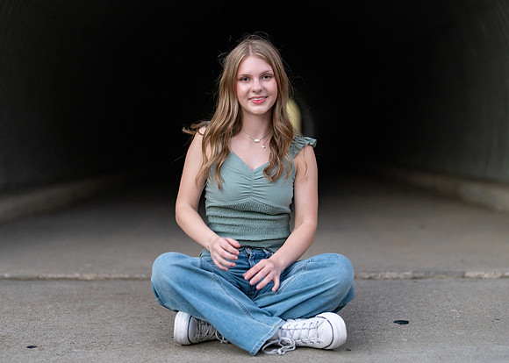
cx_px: 259
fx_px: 895
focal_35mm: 62
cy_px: 184
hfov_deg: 31.8
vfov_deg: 23.0
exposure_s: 1/400
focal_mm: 50
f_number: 1.2
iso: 640
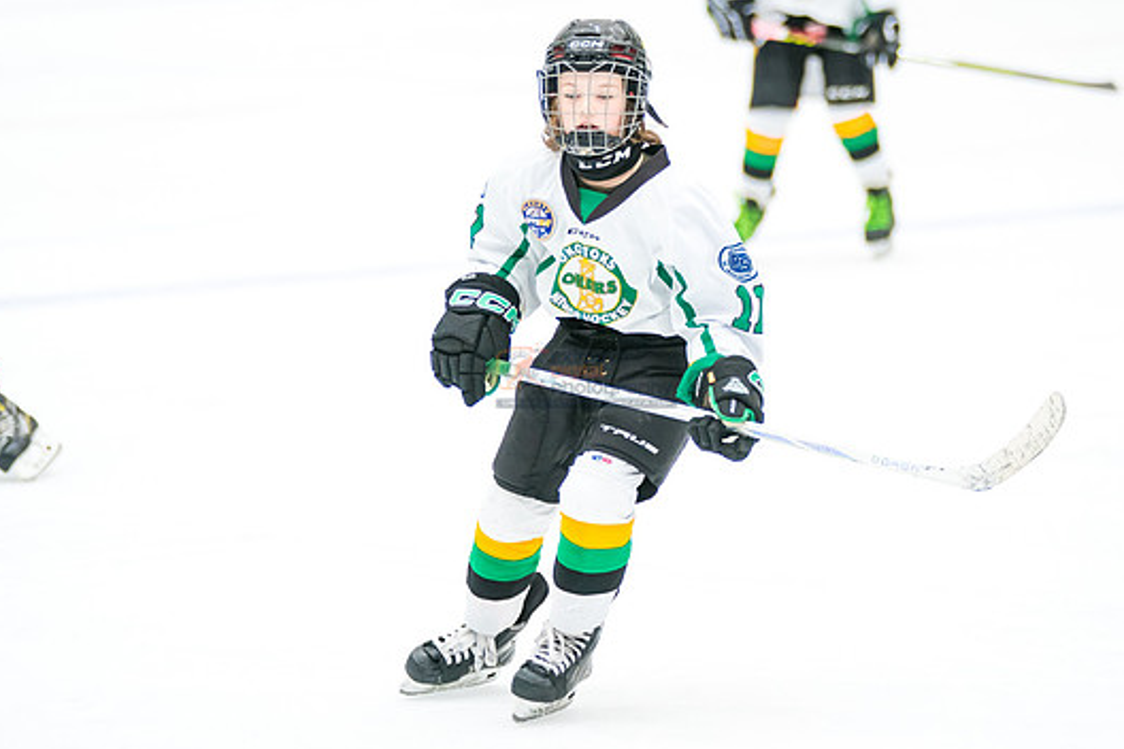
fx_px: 8117
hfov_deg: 7.9
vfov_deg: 5.3
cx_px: 588
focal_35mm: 260
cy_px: 264
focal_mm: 186
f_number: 3.2
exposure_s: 1/1600
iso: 2500
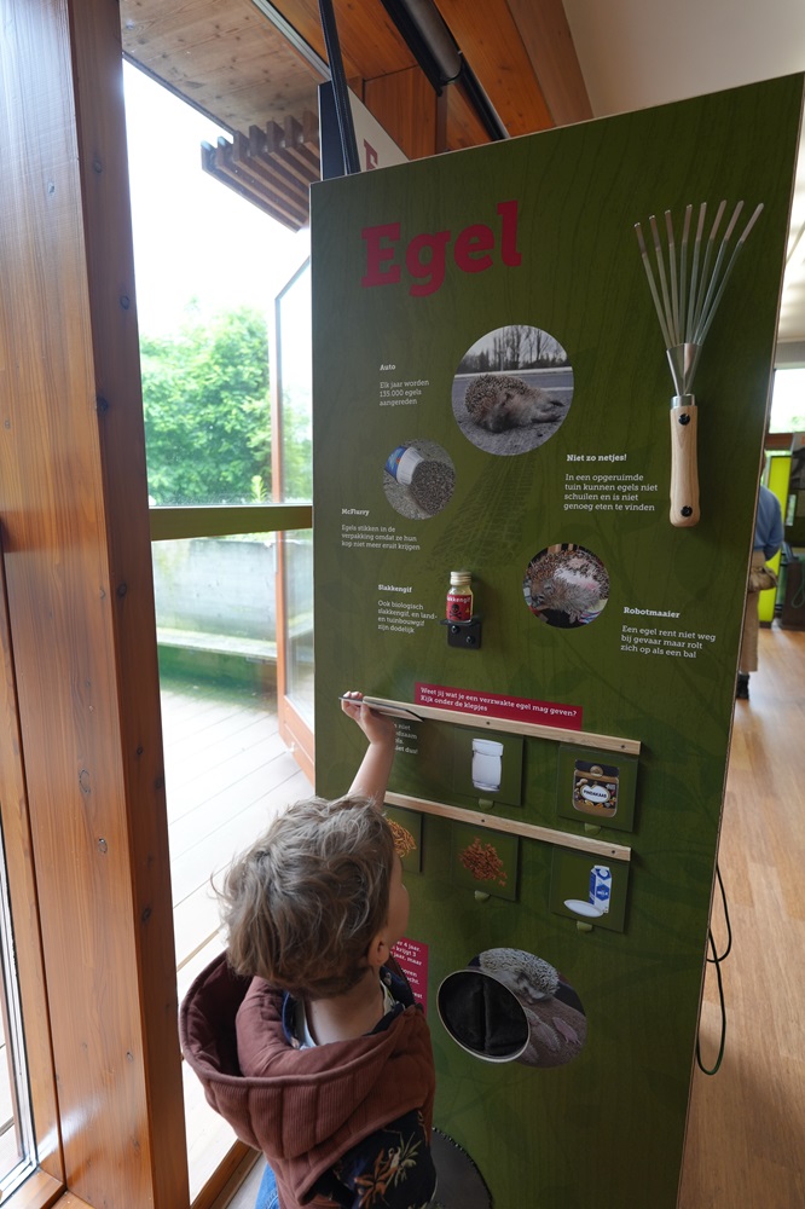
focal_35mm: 19
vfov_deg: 86.9
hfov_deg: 64.5
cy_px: 604
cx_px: 402
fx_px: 638
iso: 640
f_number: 4
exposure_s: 1/160
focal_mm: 19
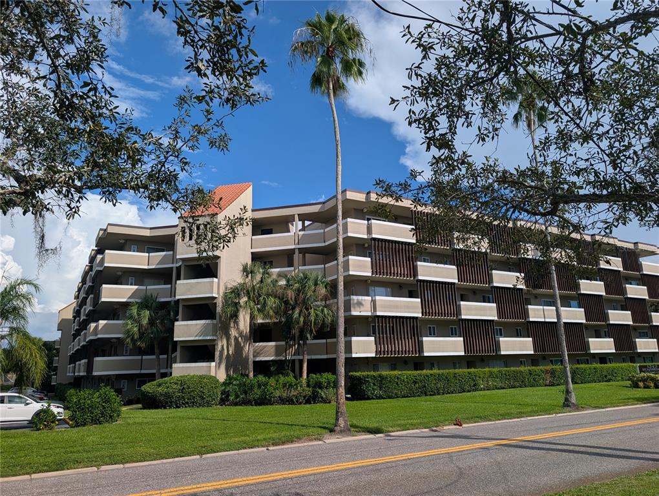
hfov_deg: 71.5
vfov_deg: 56.9
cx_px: 330
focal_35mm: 24
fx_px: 458
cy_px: 248
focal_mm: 6.9
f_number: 1.68
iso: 23
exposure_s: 1/2088
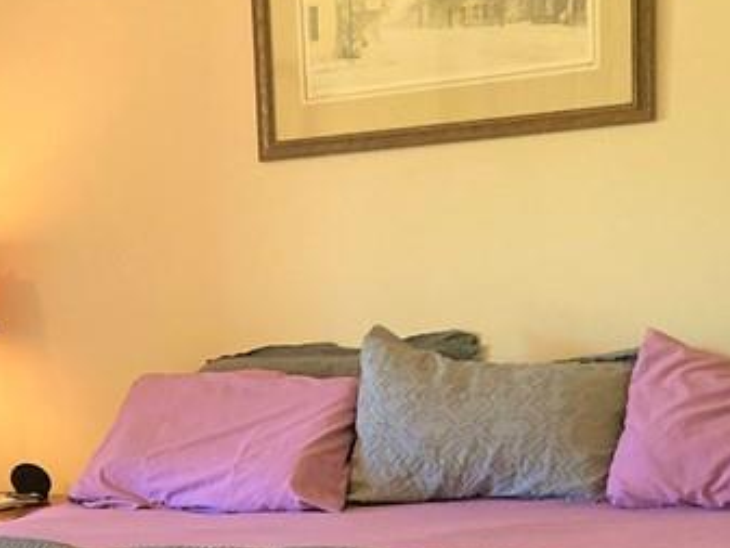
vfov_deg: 16.7
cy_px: 630
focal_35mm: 85
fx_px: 1793
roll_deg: +4.4
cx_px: -95
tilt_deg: -11.6
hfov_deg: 21.7
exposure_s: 1/60
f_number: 1.8
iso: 160
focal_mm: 3.99
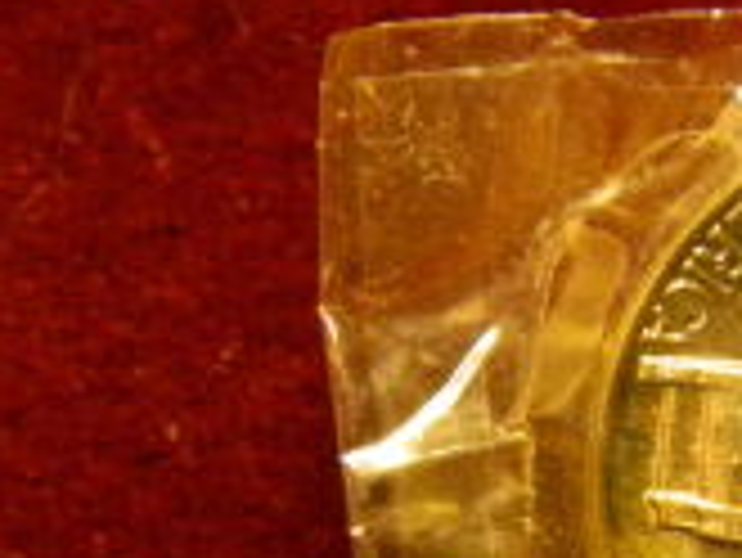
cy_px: 475
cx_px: 695
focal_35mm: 216
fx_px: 4633
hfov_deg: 9.1
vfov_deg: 6.9
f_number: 4.2
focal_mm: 15.1
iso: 800
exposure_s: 1/6
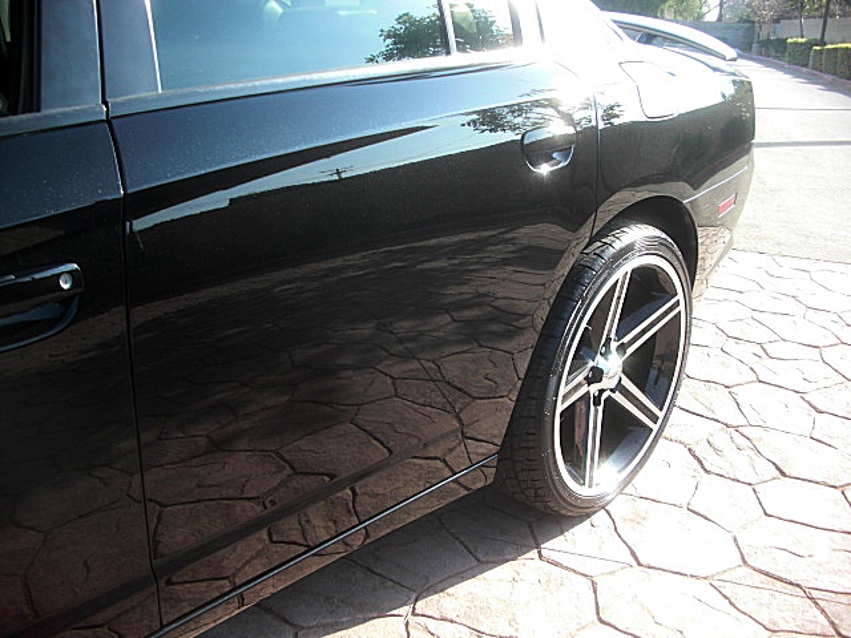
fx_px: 885
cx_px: 426
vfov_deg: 39.7
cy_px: 319
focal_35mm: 36
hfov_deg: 51.4
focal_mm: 6.3
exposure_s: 1/160
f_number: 2.8
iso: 50
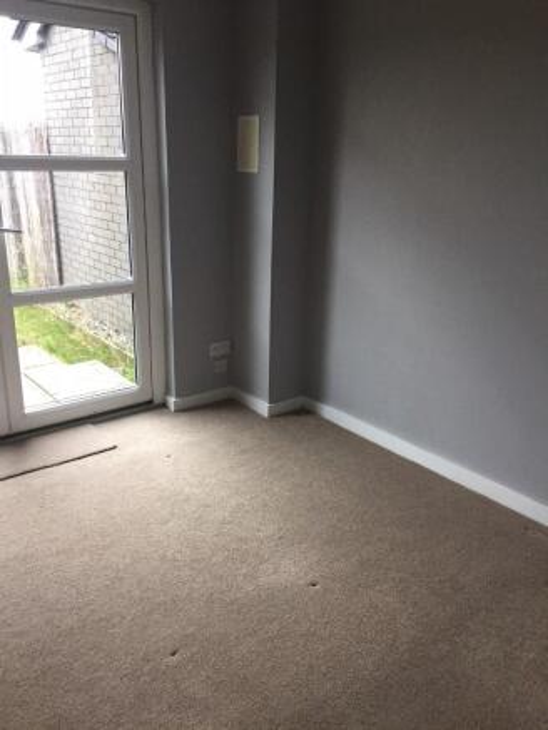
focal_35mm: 29
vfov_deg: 61.6
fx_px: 612
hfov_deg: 48.2
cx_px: 274
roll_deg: -0.6
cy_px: 365
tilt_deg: -16.7
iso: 80
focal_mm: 4.15
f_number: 2.2
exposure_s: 1/33
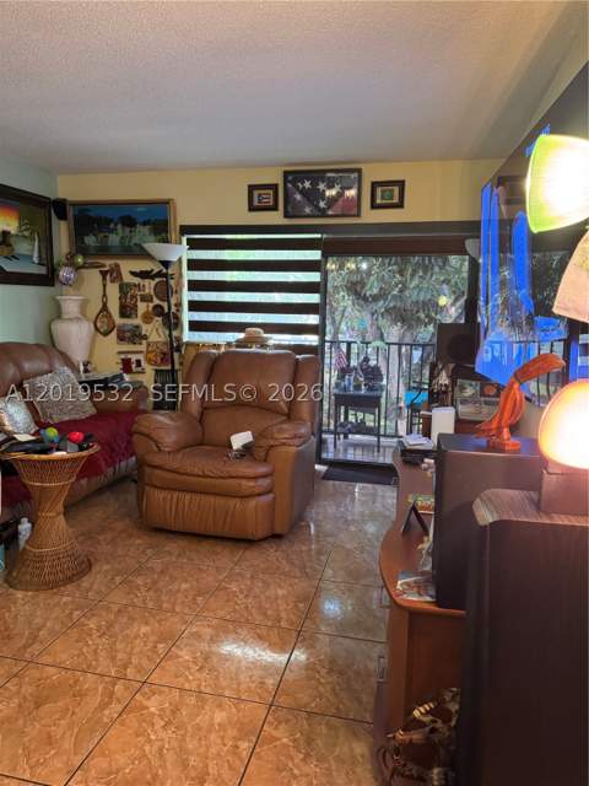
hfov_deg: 56.8
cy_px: 393
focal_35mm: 24
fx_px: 544
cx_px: 294
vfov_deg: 71.6
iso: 640
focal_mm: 6.76
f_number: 1.78
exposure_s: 1/60
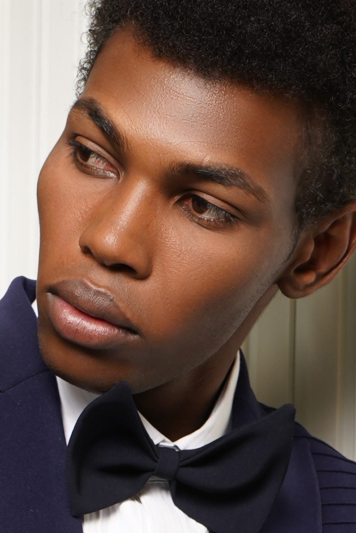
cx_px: 17
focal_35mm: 150
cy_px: 851
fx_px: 2224
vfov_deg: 12.8
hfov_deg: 9.1
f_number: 9
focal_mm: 34
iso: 200
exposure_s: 1/100
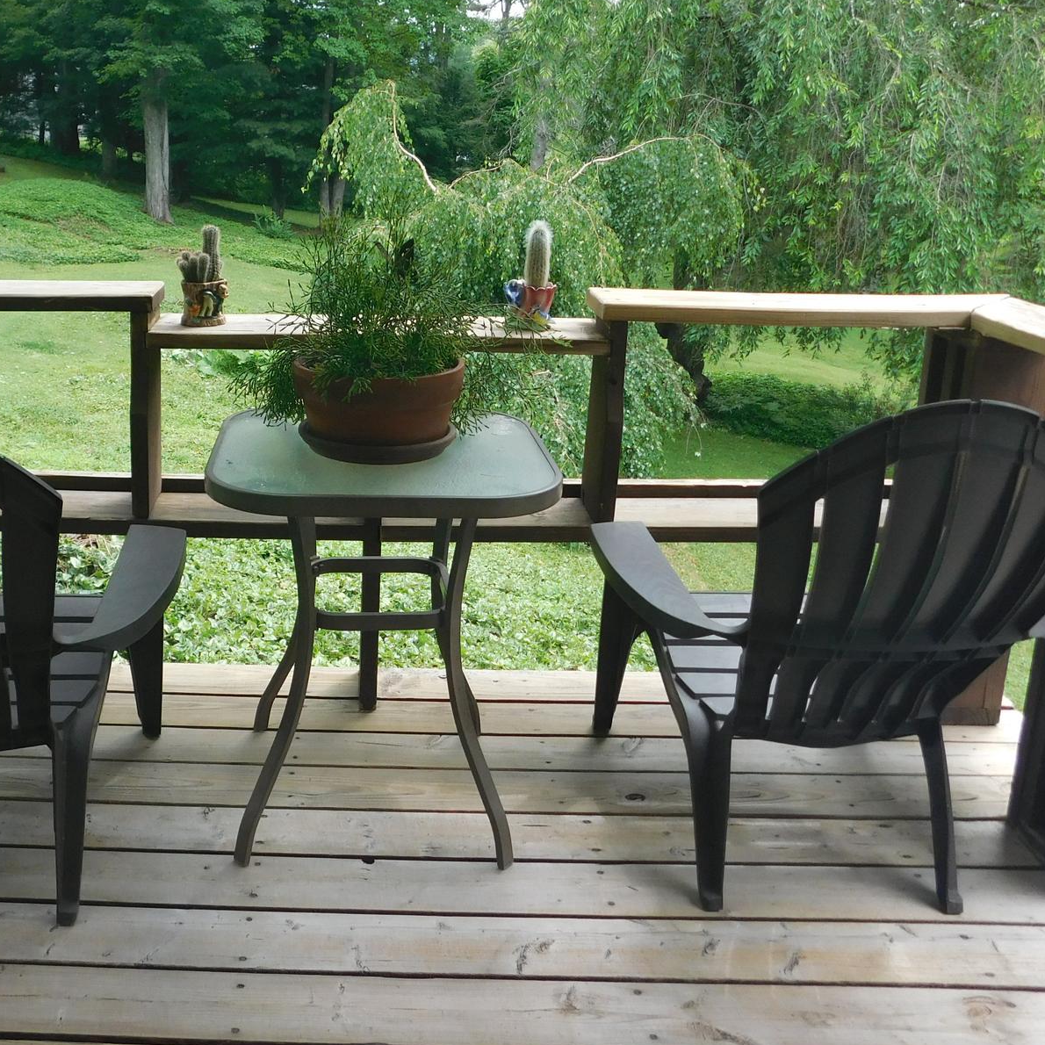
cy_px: 397
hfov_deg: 46.3
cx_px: 329
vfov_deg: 46.8
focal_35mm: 35
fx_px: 1195
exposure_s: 1/320
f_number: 3
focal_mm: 4
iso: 125
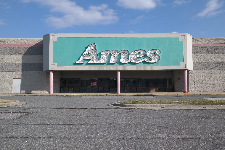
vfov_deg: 43.6
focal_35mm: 30
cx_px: 112
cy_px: 75
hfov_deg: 61.9
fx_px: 187
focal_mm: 20
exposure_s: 1/320
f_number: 7.1
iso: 100
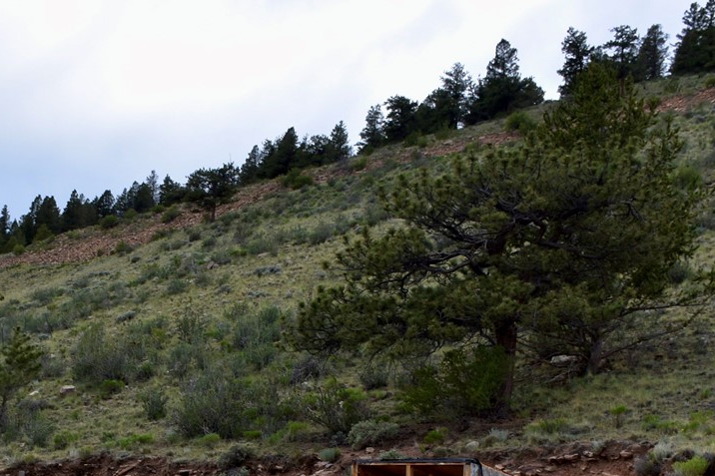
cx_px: 149
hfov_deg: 30.7
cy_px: 500
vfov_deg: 20.4
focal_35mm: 64
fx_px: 1271
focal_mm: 18
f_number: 8
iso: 100
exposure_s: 1/200
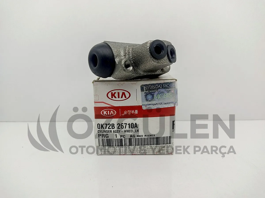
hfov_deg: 67.3
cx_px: 132
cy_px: 99
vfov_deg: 53.1
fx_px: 199
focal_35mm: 26
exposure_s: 1/160
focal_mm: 4.74
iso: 100
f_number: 1.79
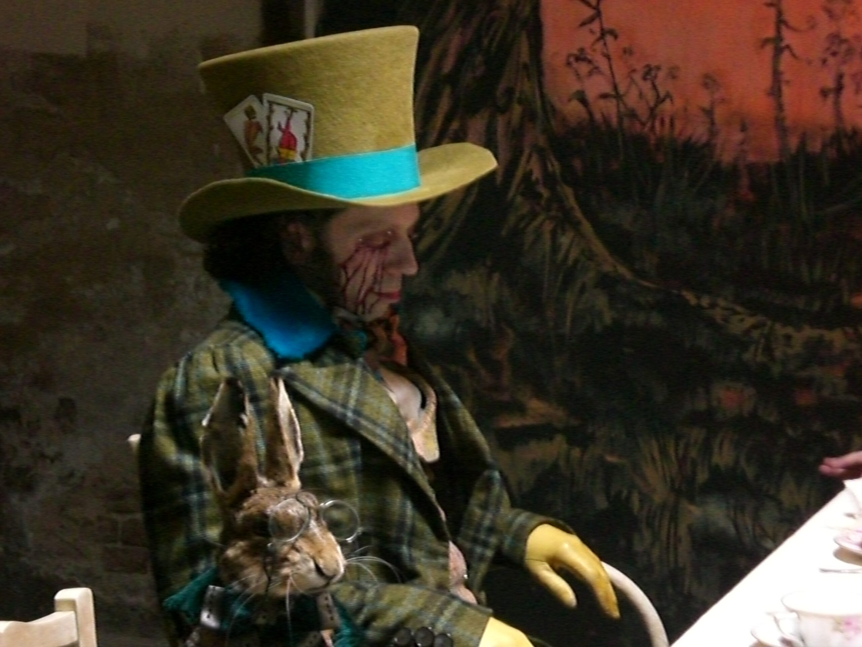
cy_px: 324
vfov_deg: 14.8
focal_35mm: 100
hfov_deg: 19.6
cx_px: 431
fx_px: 2490
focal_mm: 16.51
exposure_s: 1/15
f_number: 5.4
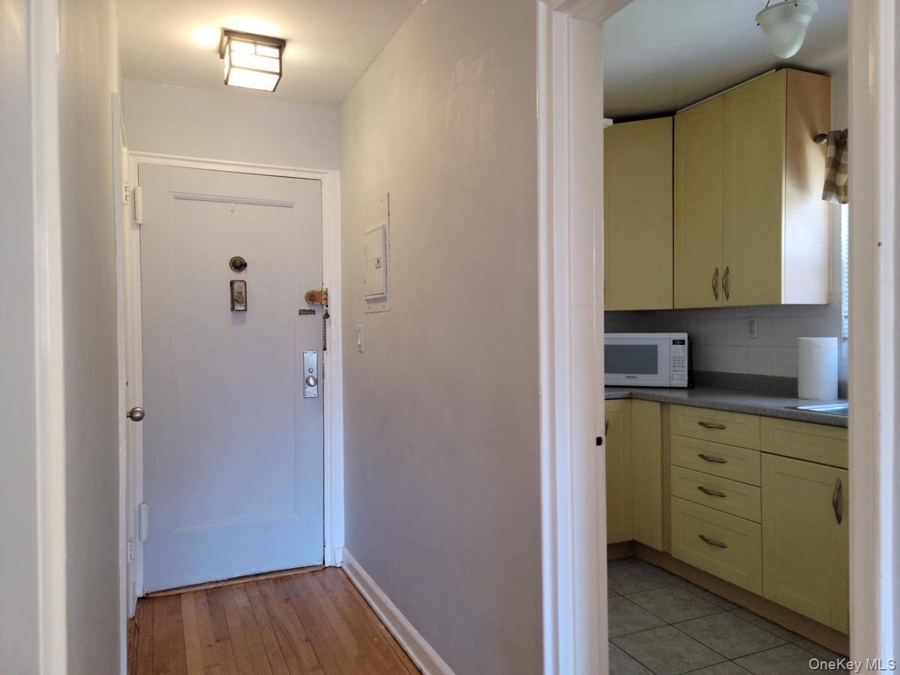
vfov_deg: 54.9
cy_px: 338
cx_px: 450
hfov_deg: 69.4
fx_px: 650
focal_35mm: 25
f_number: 1.8
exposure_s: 1/40
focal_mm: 7
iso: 250
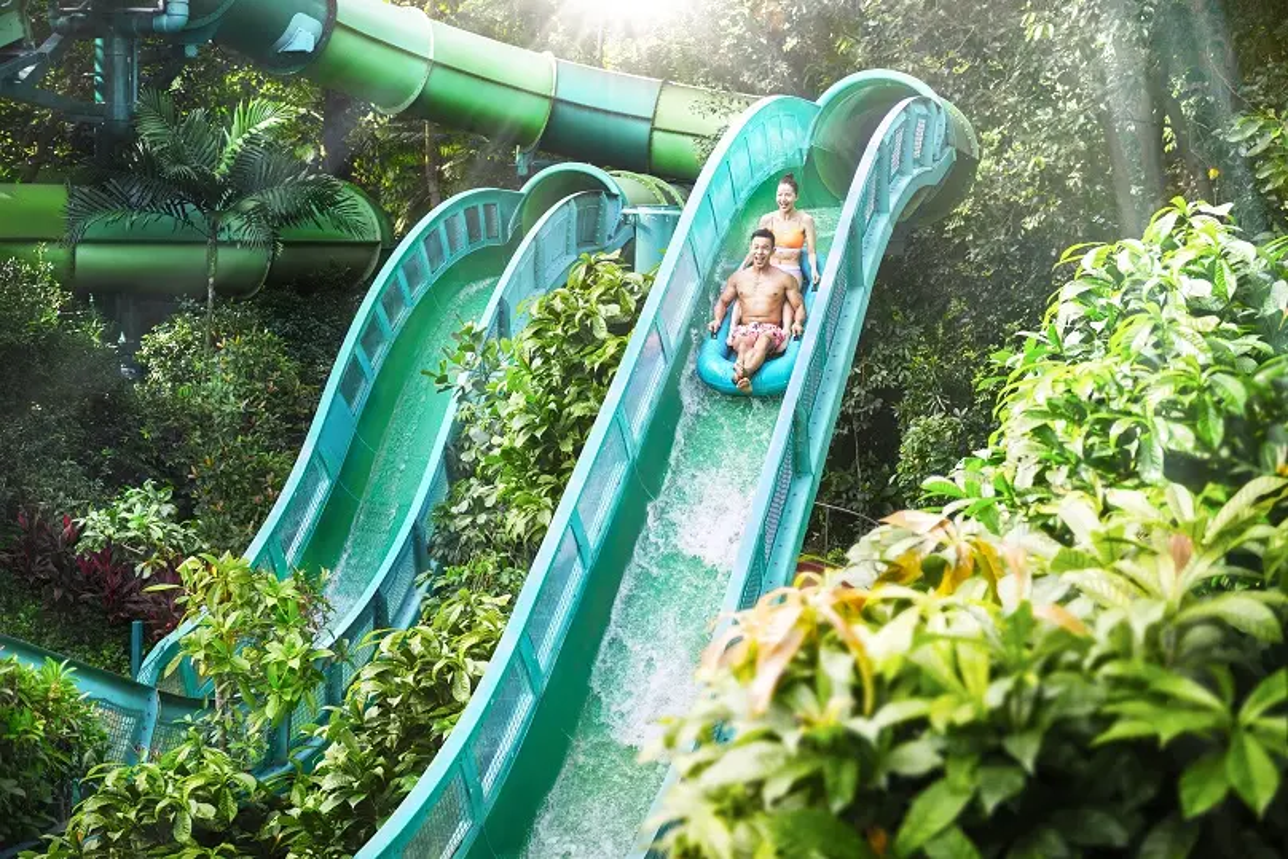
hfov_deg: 39.6
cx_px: 644
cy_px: 430
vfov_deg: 27.0
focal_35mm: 50
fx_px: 1789
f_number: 2.8
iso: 800
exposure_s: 1/1250
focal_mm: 50
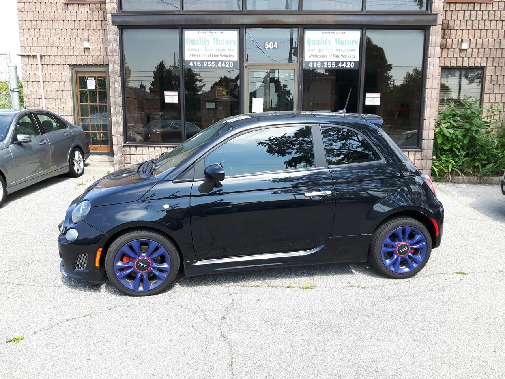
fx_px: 452
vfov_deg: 45.4
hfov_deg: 58.4
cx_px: 252
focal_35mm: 31
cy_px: 190
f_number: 1.9
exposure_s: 1/308
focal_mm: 3.7
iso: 40
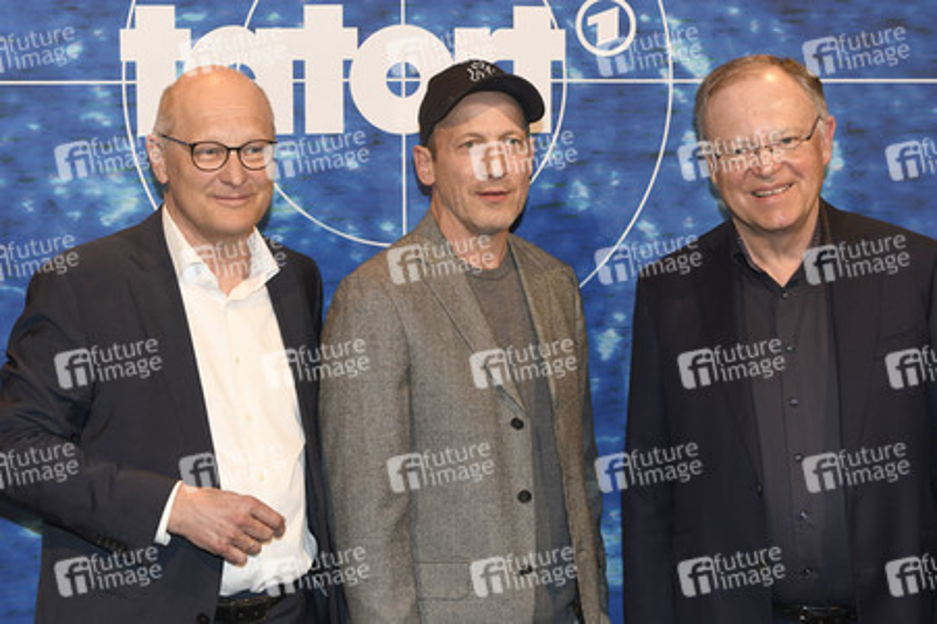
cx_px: 468
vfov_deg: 27.0
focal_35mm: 50
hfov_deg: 39.6
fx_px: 1300
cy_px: 312
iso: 640
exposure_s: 1/250
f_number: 4
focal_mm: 50
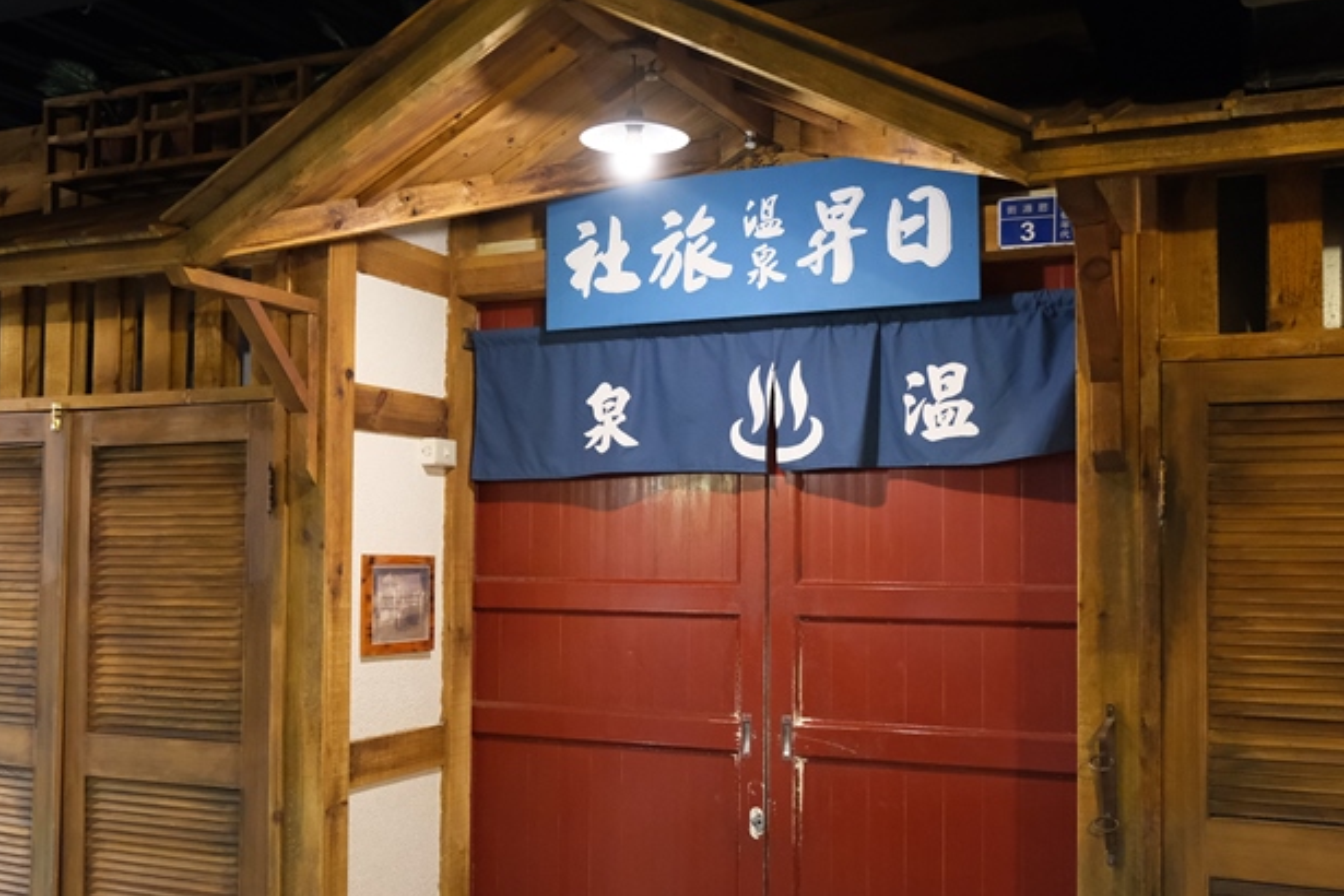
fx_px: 1456
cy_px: 488
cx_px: 583
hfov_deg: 49.4
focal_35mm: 39
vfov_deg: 34.2
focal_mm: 16
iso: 3200
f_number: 2.8
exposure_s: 1/30
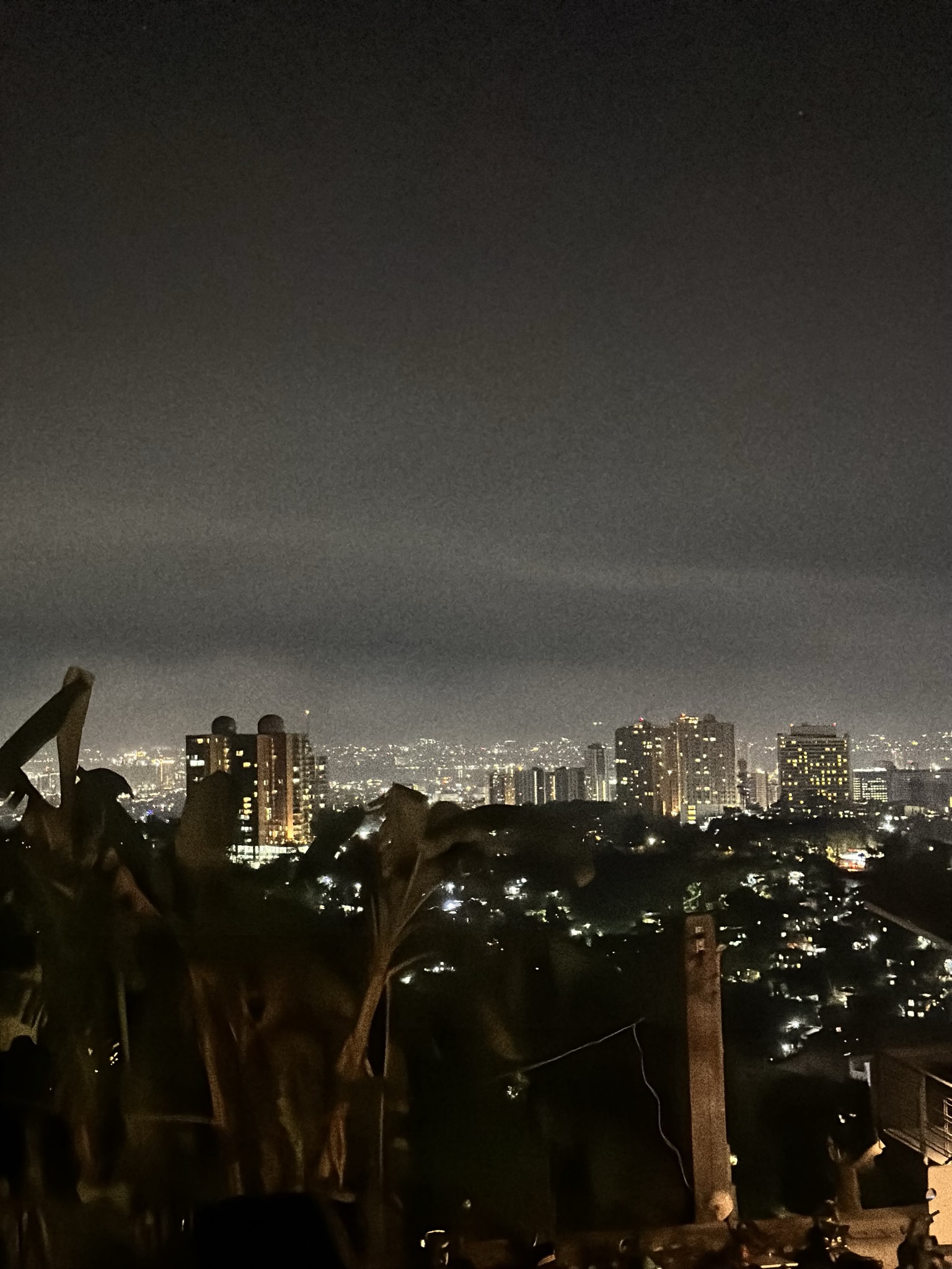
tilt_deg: +3.0
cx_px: 476
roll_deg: +0.8
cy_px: 634
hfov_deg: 30.3
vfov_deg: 39.7
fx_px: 1760
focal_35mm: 48
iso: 6400
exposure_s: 1/15
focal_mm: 6.86
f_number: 1.78
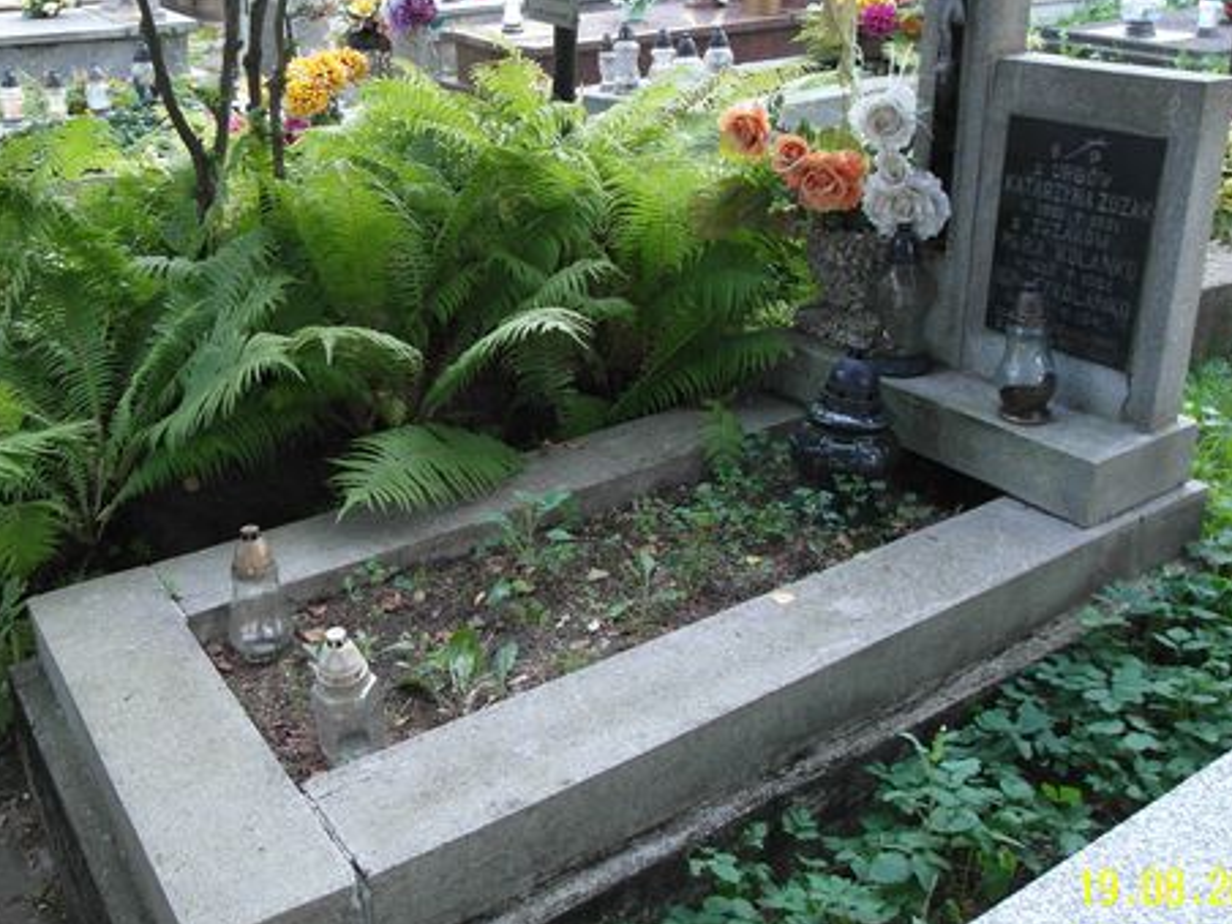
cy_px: 371
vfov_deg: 41.6
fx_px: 1210
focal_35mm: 34
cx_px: 545
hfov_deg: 53.8
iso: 160
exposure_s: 1/30
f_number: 2.5
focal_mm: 5.2
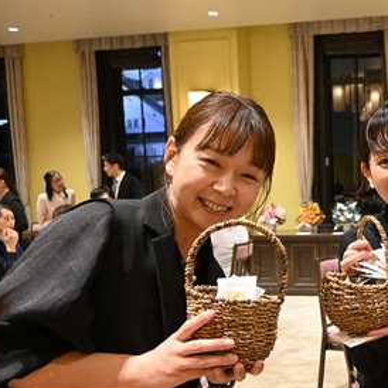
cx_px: 384
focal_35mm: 54
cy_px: 258
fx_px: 691
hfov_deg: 29.4
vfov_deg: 31.1
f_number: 3.8
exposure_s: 1/60
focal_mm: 19.5
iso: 3200
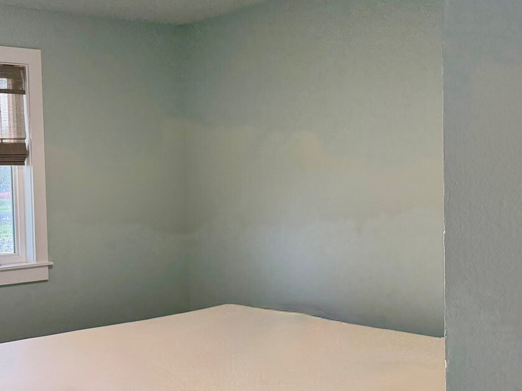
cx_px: 54
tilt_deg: -3.3
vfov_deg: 31.5
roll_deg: +1.8
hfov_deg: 38.5
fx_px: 694
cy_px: 216
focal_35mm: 46
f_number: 1.78
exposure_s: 1/221
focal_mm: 6.76
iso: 160
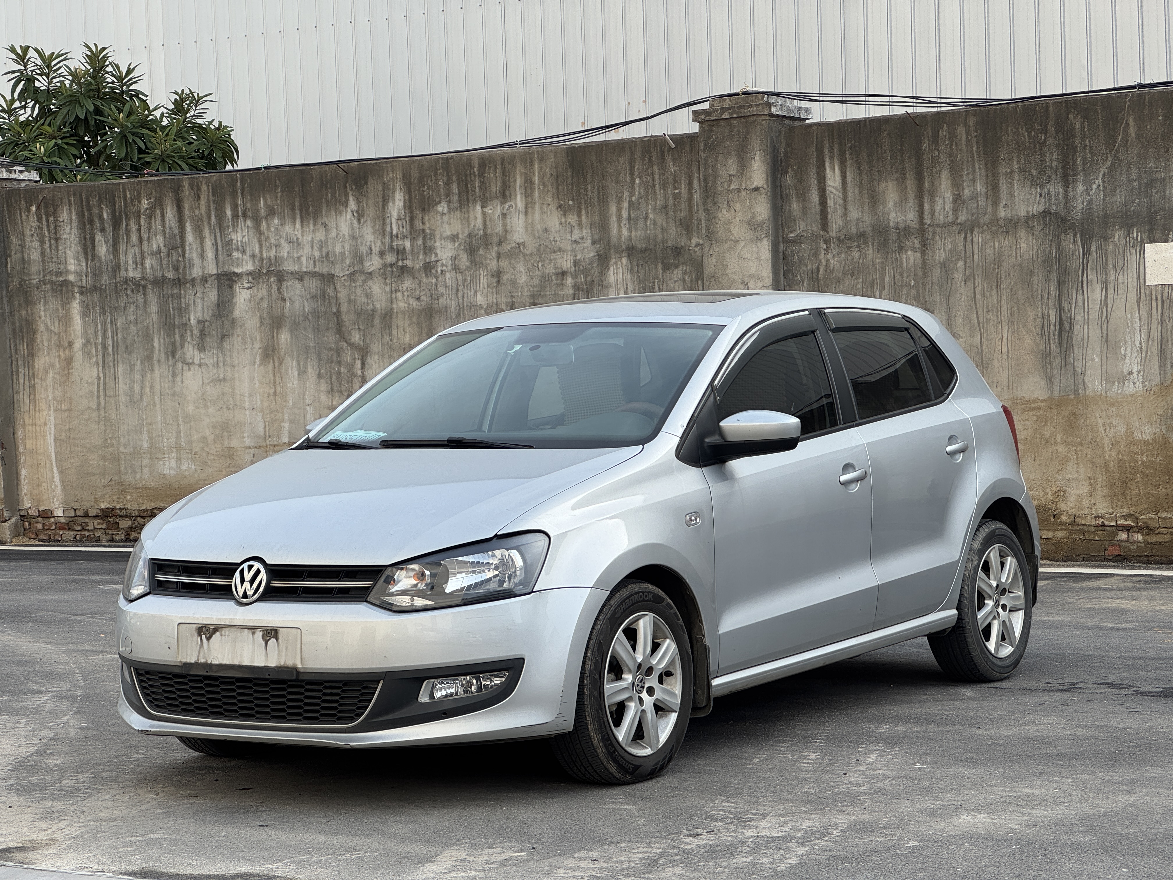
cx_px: 586
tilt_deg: -1.1
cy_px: 440
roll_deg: +1.2
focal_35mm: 77
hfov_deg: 25.3
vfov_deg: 19.1
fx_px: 2609
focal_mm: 9
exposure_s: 1/364
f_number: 2.8
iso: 25
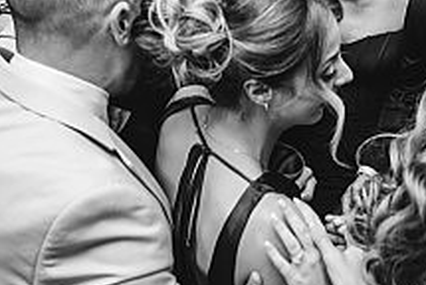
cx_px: 378
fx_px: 699
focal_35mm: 59
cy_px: 73
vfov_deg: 22.9
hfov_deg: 32.3
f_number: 3.2
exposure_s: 1/125
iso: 1250
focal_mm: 25
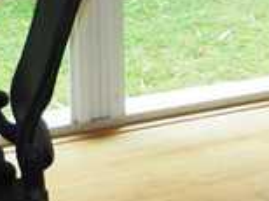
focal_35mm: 130
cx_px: 395
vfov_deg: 10.8
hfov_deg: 14.3
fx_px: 1009
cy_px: -129
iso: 200
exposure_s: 1/30
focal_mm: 4.5
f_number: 3.5
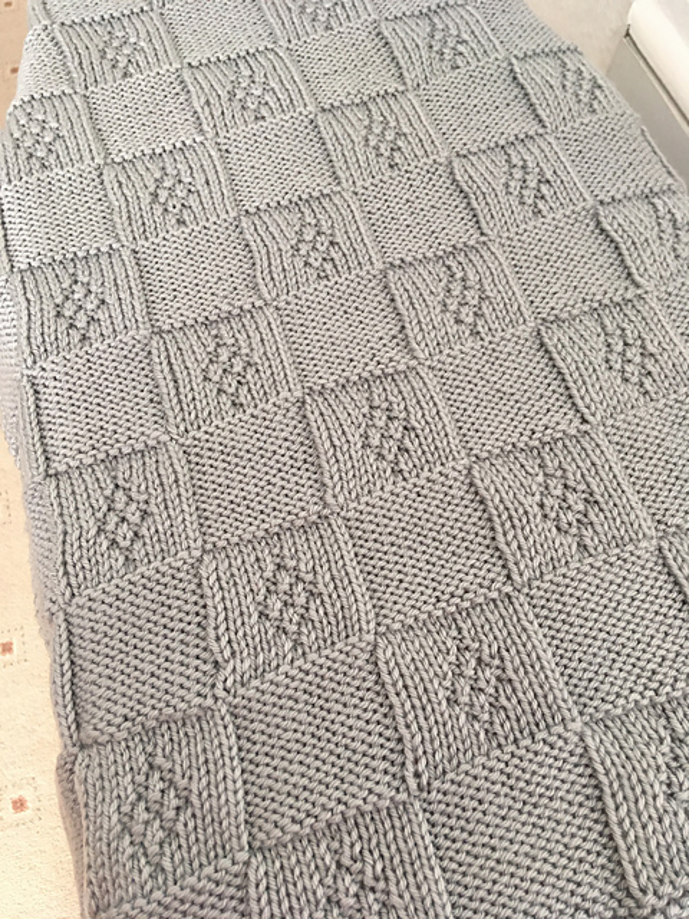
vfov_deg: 61.7
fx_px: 770
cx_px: 344
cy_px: 460
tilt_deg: -63.3
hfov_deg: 48.2
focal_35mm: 29
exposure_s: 1/33
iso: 125
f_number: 2.2
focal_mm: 4.15
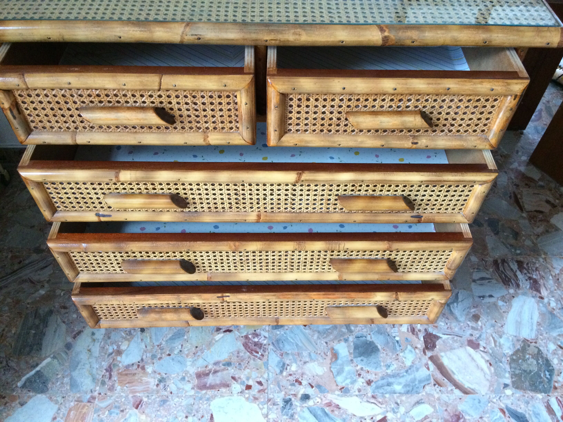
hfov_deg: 61.7
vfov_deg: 48.2
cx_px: 282
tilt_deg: -50.8
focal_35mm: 29
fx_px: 472
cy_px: 211
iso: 320
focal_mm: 4.15
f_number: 2.2
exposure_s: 1/25
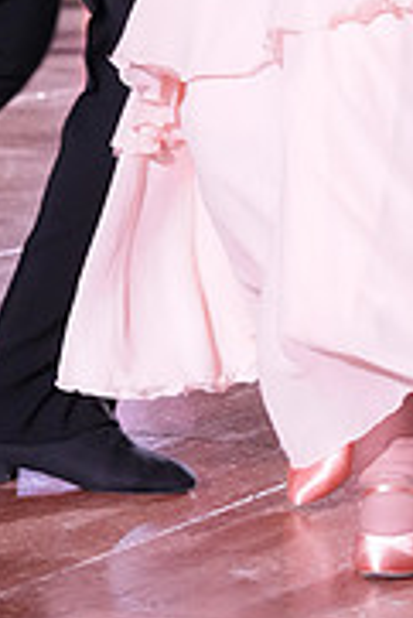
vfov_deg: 7.3
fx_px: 4792
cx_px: 261
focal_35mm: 279
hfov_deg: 4.9
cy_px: -256
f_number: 5
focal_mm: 87
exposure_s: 1/320
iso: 5000
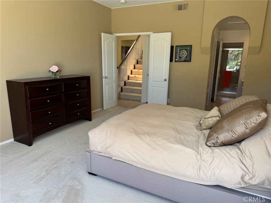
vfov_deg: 56.8
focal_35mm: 24
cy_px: 102
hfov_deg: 71.6
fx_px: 188
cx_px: 136
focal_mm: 6.76
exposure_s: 1/174
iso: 64
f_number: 1.78
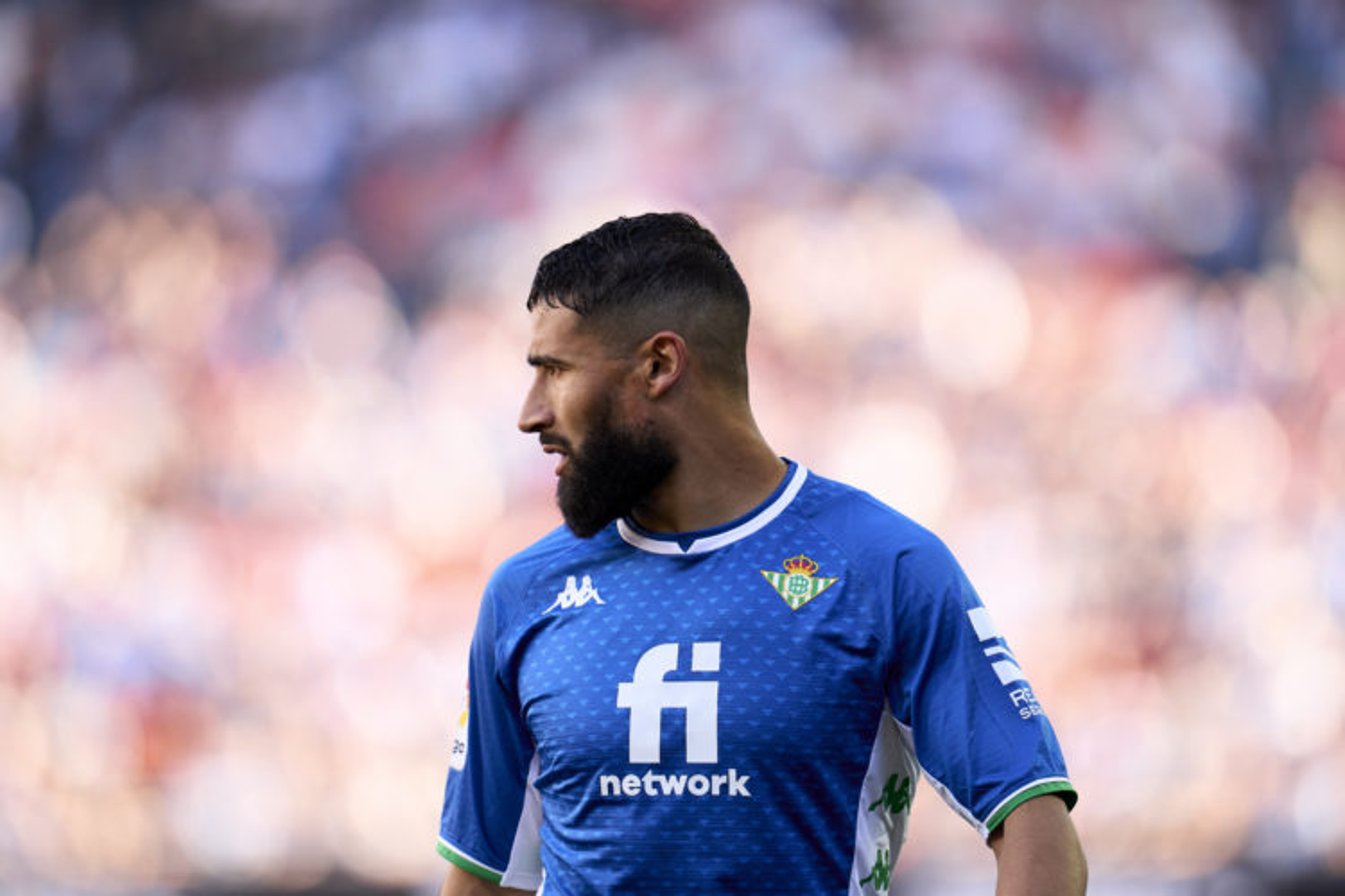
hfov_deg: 5.2
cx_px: 672
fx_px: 14943
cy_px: 448
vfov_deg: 3.4
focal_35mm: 400
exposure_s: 1/1600
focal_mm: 400
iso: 1000
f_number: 3.2
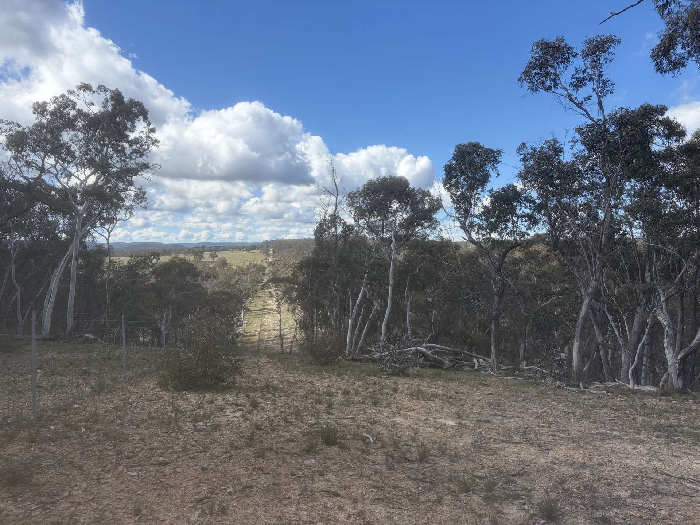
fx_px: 526
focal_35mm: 26
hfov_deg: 67.3
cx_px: 350
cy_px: 262
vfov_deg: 53.1
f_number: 1.6
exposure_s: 1/2538
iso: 50
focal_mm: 5.96
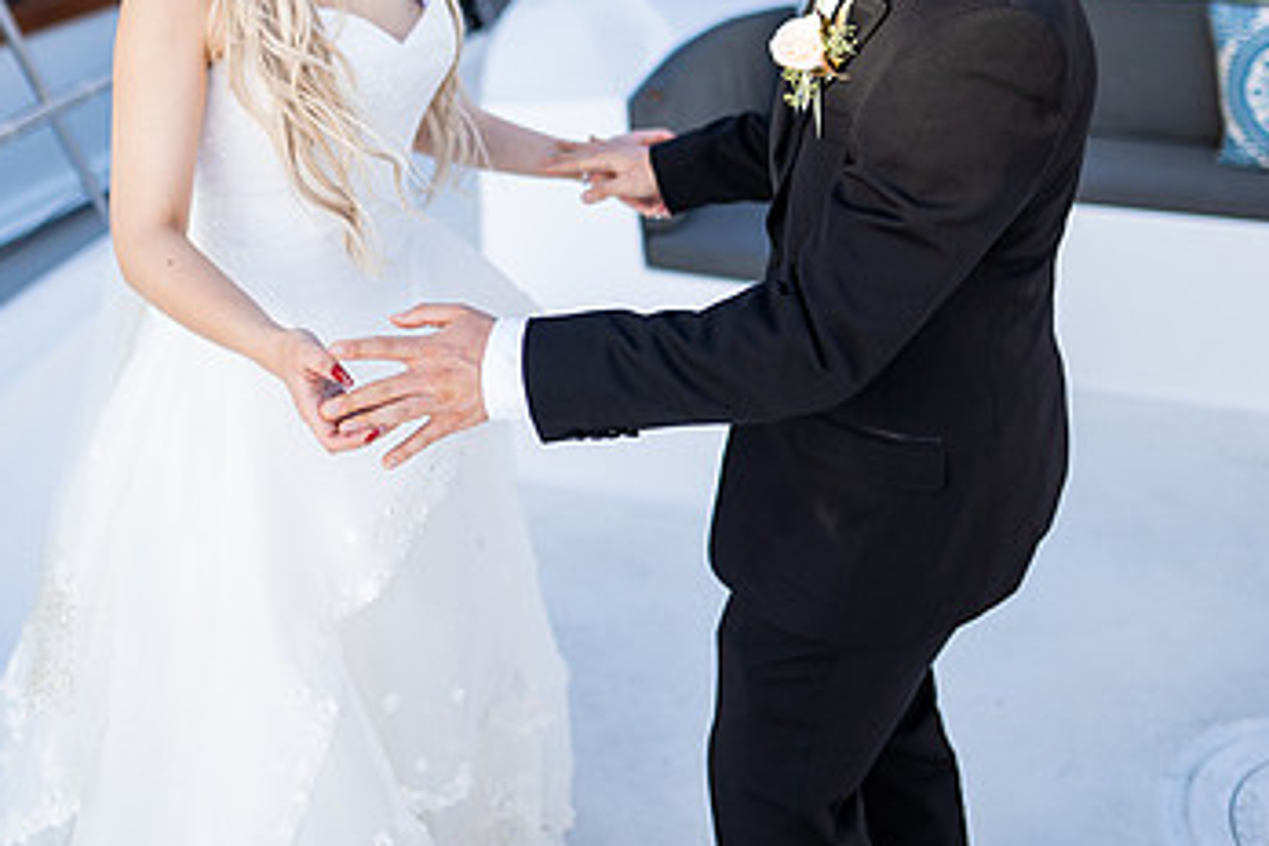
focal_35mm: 40
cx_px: 467
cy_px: 170
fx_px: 1410
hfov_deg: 48.0
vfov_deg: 32.5
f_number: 1.4
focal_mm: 24
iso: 160
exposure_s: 1/4000
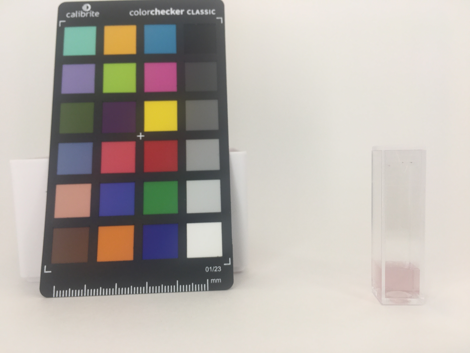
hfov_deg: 61.7
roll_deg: +1.4
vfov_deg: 48.2
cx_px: 235
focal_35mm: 29
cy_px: 176
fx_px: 394
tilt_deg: -2.5
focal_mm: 4.15
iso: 25
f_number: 2.2
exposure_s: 1/120
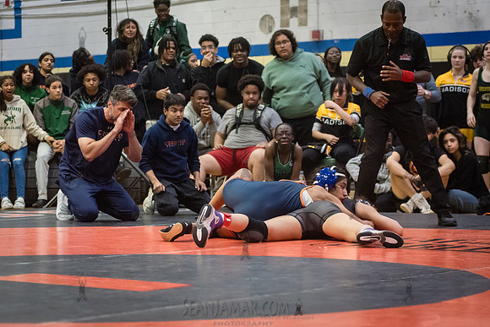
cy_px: 203
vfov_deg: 13.6
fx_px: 1369
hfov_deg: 20.3
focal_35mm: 101
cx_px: 258
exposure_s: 1/400
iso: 8000
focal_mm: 80
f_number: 3.5
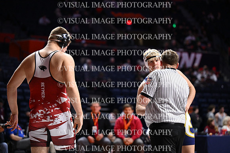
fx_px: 735
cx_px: 115
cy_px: 76
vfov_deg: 11.9
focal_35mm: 115
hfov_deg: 17.8
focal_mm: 115
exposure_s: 1/1000
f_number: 2.8
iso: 3200
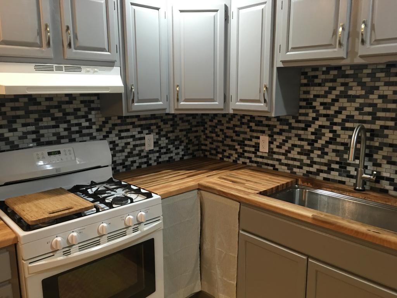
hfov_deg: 61.7
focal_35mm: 29
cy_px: 149
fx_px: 333
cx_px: 198
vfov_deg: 48.2
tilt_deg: -7.0
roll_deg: +0.1
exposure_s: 1/15
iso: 64
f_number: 2.2
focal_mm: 4.15
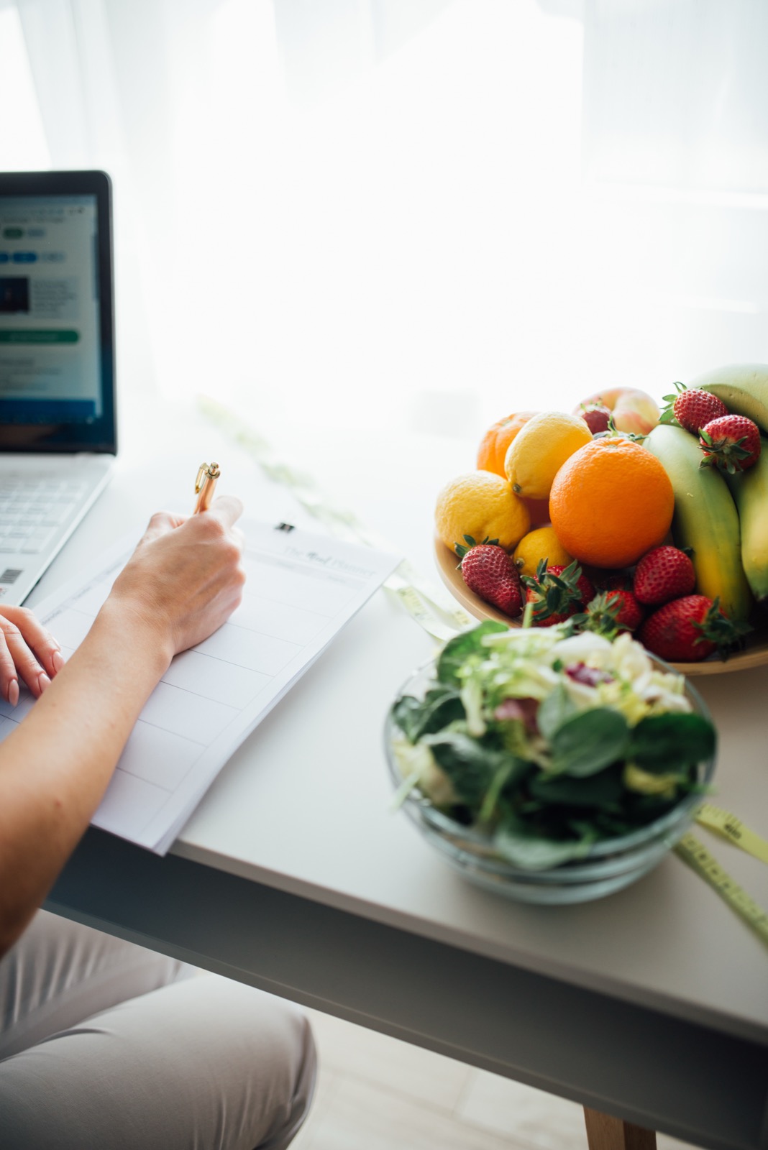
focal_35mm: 35
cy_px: 575
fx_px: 1119
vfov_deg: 54.4
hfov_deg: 37.9
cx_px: 384
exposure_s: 1/320
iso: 200
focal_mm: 35
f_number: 1.4
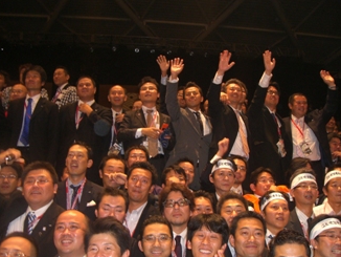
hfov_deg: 45.7
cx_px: 173
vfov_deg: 35.2
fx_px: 404
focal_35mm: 41
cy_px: 130
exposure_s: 1/60
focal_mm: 6.2
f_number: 2.7
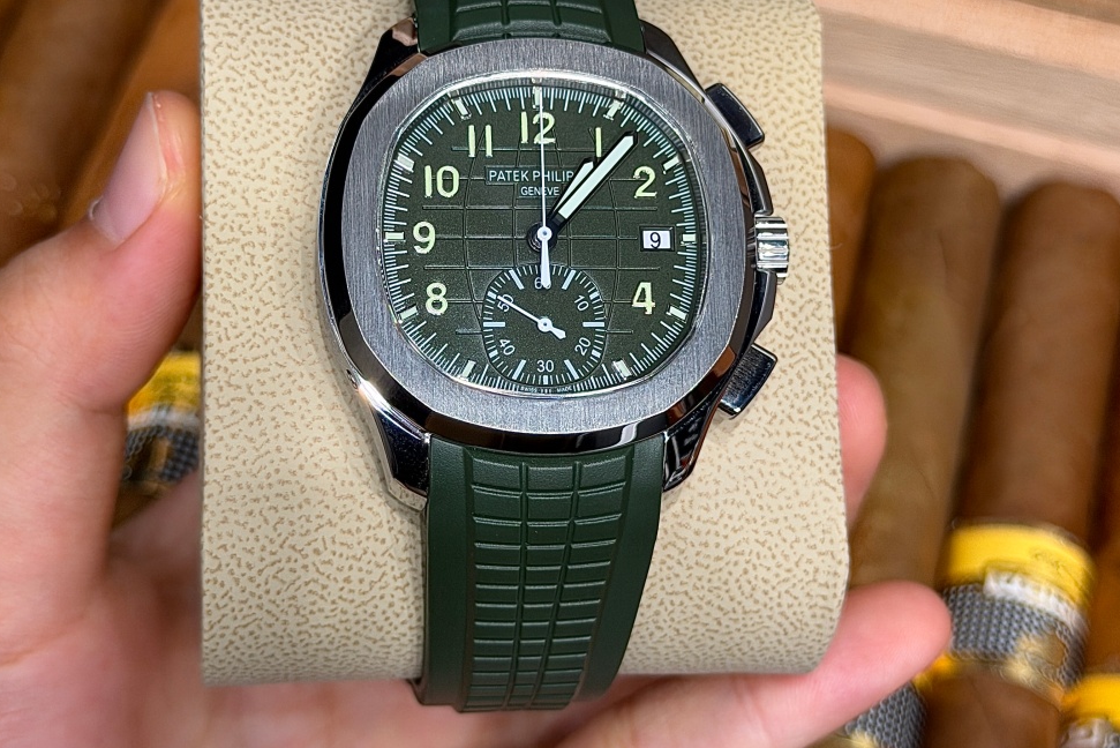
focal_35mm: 74
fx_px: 2303
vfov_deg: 18.4
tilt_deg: -55.1
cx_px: 551
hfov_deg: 27.3
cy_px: 296
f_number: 1.78
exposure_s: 1/50
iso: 50
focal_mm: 6.76
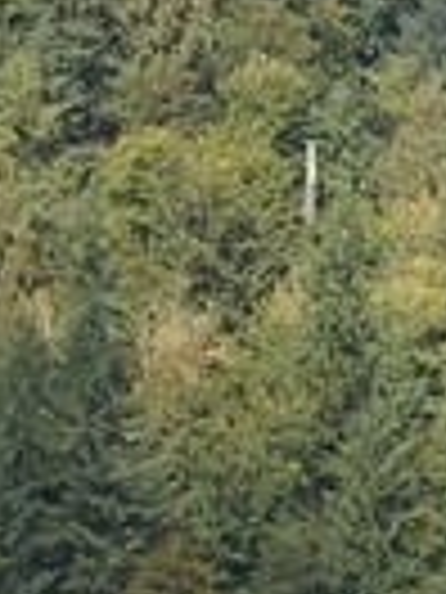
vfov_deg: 3.6
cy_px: 774
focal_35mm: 552
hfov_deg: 2.6
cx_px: 1496
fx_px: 9483
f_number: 4.3
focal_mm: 10
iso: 80
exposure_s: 1/250
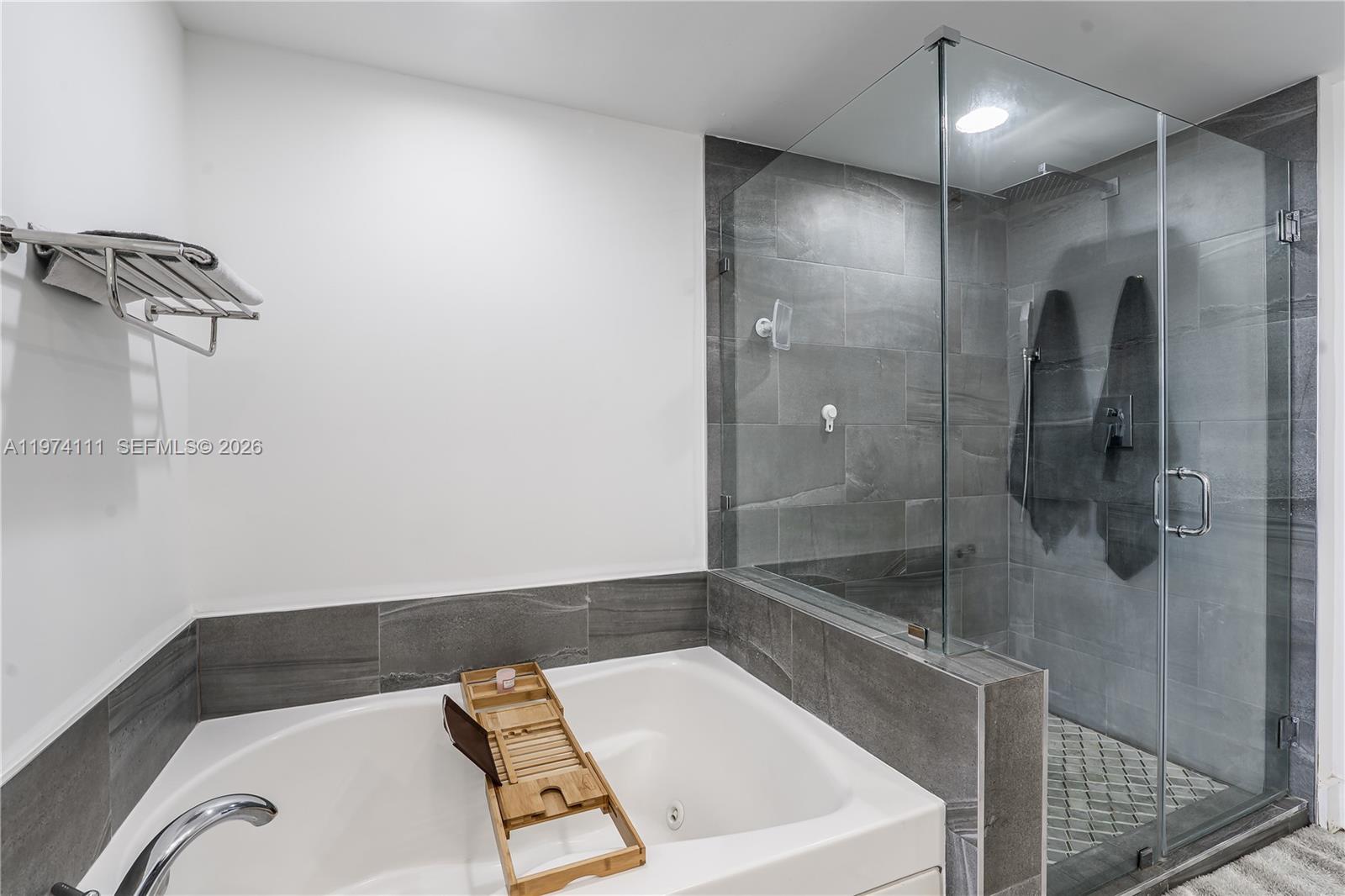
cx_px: 672
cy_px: 448
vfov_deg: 73.7
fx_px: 598
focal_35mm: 16
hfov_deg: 96.7
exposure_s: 1/3
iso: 100
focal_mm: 16
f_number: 9
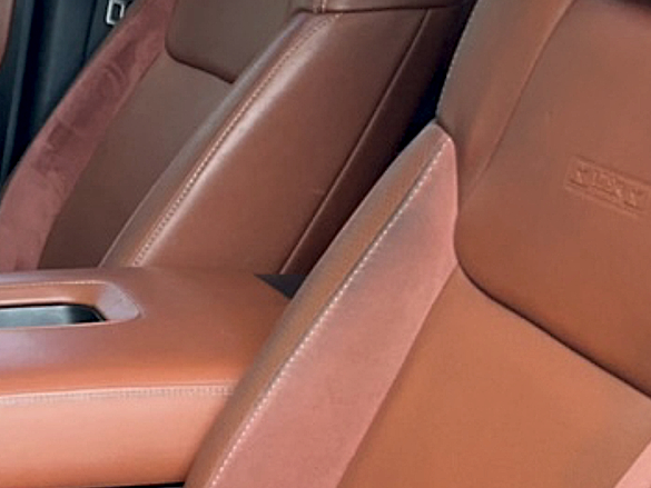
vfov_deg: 17.7
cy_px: 437
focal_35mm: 82
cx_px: -73
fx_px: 1542
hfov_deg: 22.4
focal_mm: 3
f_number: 1.8
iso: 50
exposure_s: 1/60
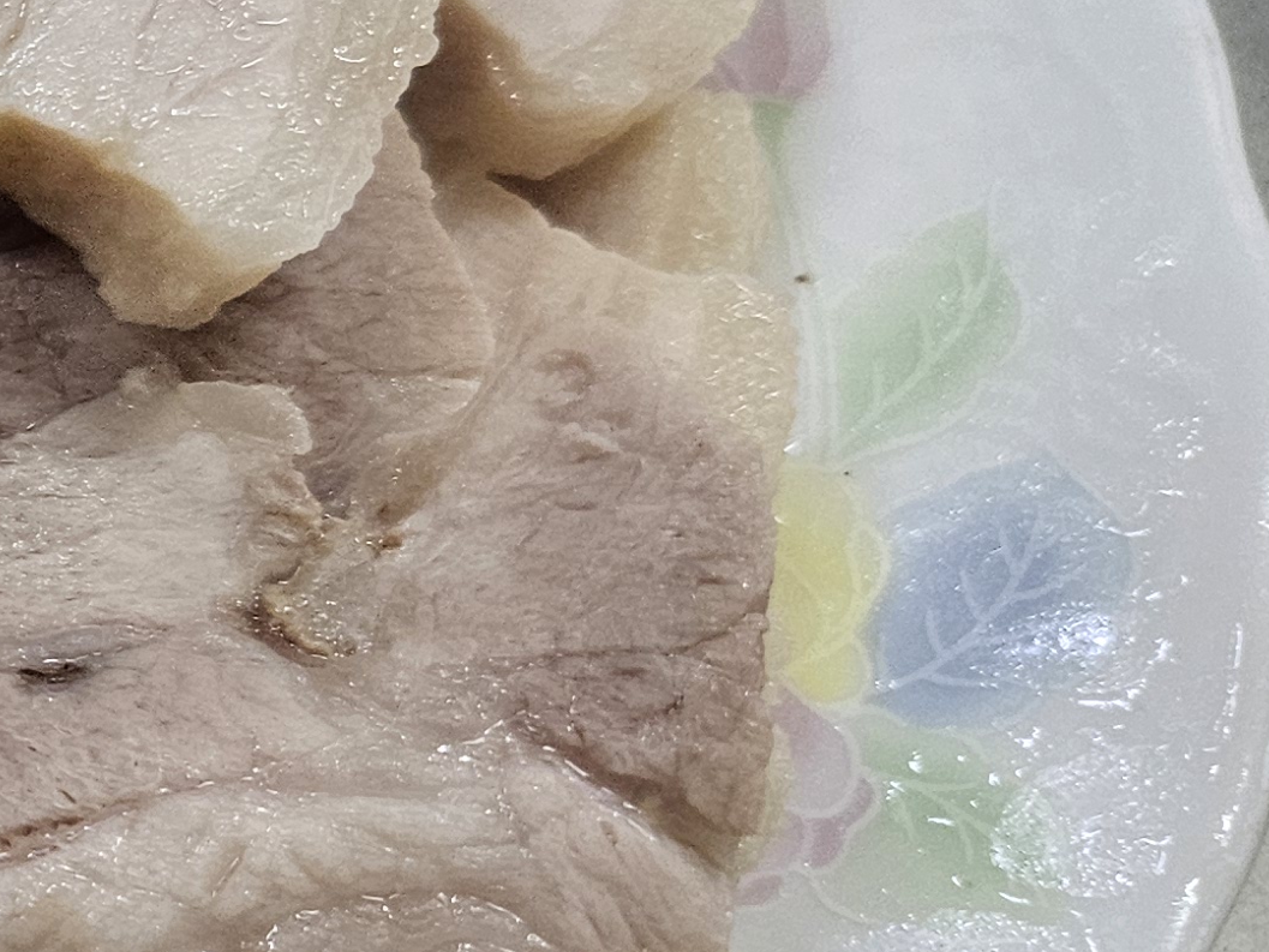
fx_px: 3190
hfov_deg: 18.3
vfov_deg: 17.0
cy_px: 484
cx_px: -926
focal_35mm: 87
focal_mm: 5.4
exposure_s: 1/120
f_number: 1.8
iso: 250
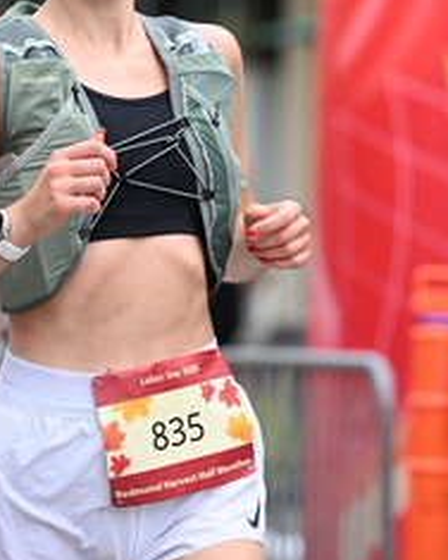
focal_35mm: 253
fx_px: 4193
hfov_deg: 6.1
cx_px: 220
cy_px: 24
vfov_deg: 7.6
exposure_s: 1/2000
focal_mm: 115
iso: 640
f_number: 2.8
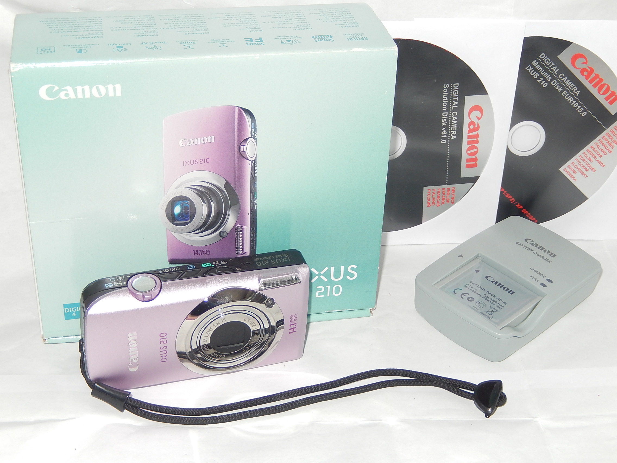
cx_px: 308
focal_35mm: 58
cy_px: 232
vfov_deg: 25.2
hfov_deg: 33.2
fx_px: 1034
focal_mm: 10.4
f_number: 4.6
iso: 200
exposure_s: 1/30
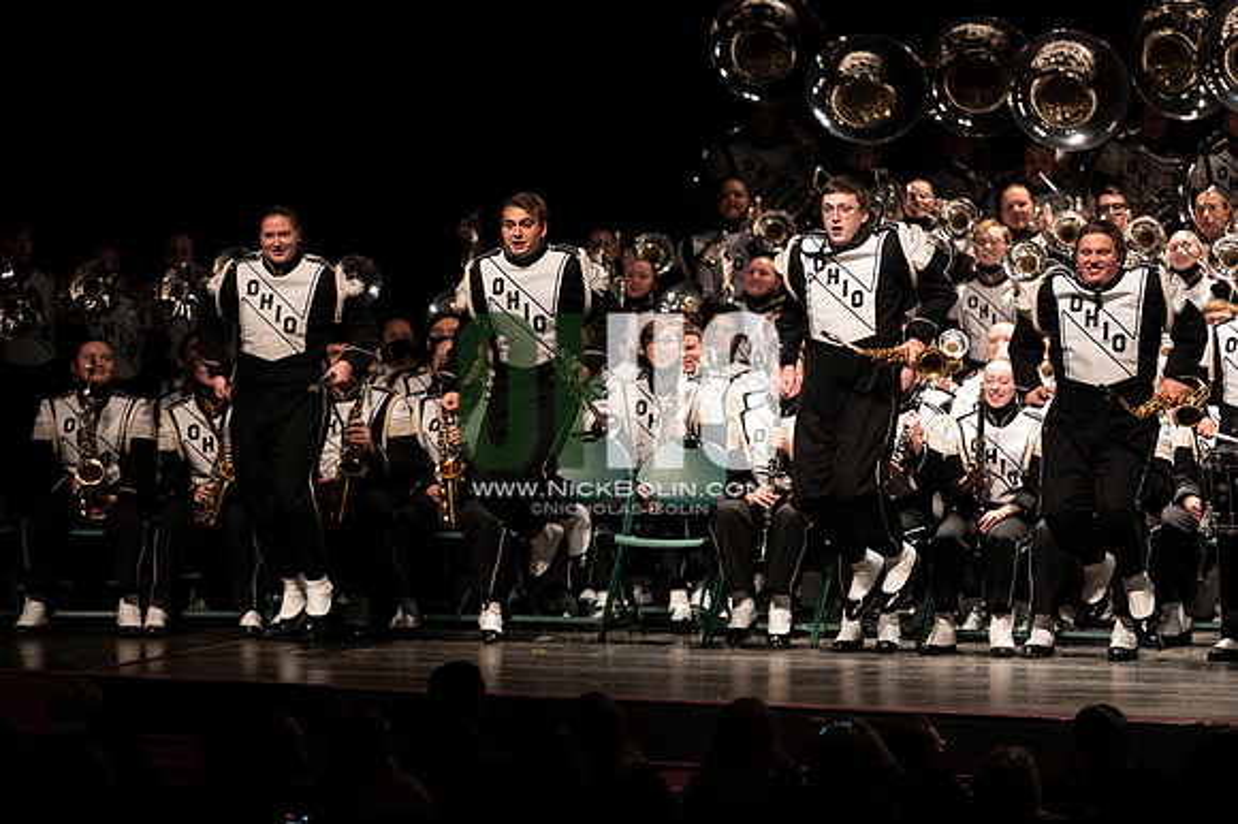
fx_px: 6874
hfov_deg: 10.3
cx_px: 619
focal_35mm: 200
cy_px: 412
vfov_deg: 6.9
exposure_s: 1/500
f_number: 2.8
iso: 2500
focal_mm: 200
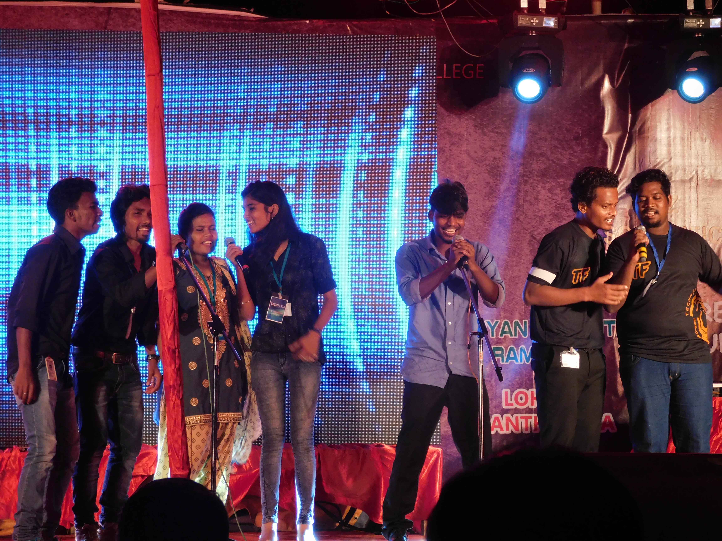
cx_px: 361
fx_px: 2795
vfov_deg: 11.1
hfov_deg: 14.7
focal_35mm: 134
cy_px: 270
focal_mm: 23.7
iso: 400
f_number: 5
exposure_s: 1/30
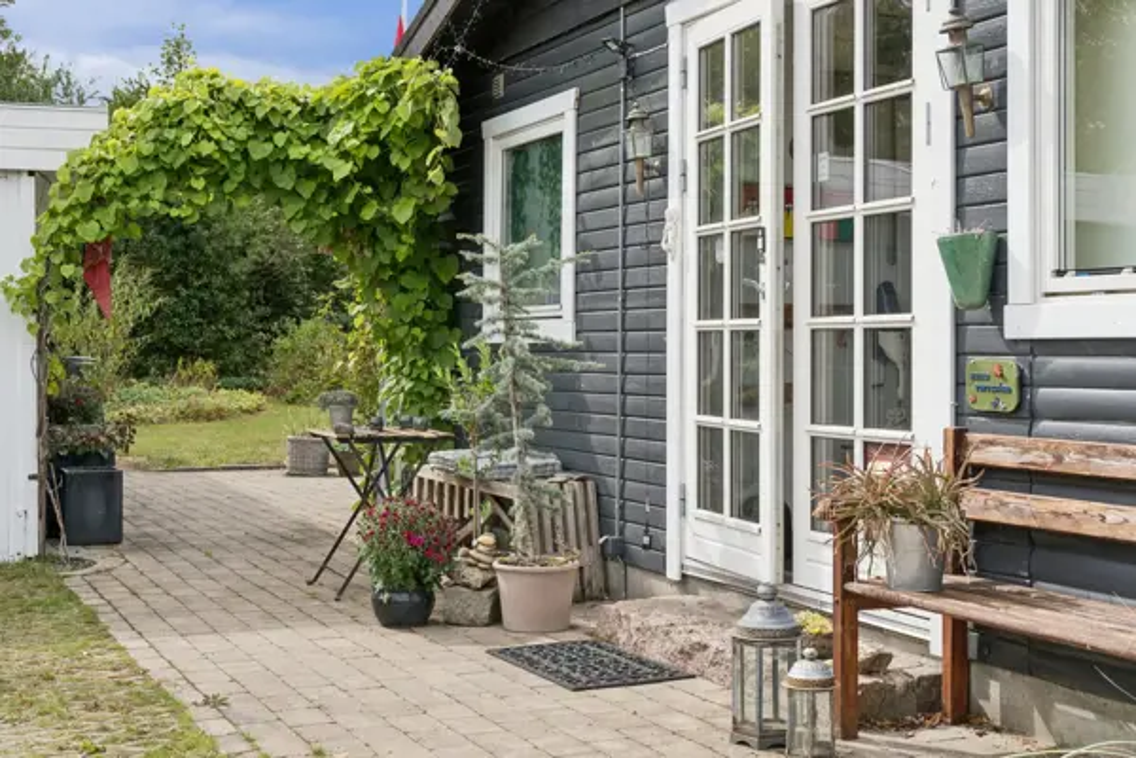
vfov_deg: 28.1
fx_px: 1515
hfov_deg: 41.1
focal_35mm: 48
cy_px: 379
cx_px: 568
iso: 200
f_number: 7.1
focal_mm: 32
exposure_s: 1/200
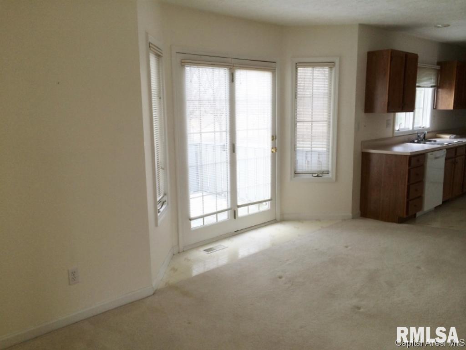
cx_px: 233
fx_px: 404
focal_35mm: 30
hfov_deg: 59.9
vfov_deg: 46.8
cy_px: 175
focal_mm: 4.12
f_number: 2.2
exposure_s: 1/60
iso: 50
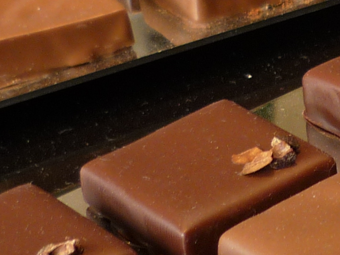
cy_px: 60
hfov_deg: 13.2
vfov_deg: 10.1
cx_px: 363
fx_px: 1444
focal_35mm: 147
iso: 100
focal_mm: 5.5
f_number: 2.8
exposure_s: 1/30
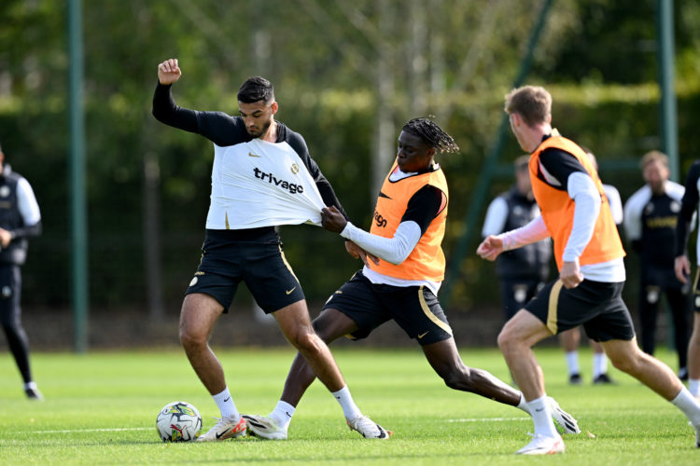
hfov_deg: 5.2
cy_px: 233
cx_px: 350
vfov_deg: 3.4
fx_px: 7777
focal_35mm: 400
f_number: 3.5
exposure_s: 1/2500
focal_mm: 400
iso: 400
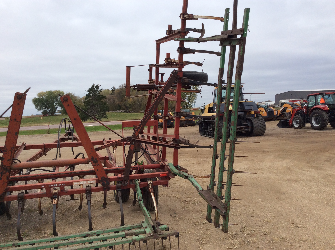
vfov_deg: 44.1
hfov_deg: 56.9
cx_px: 168
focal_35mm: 32
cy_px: 125
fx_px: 309
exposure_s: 1/572
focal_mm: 3.3
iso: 32
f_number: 2.4
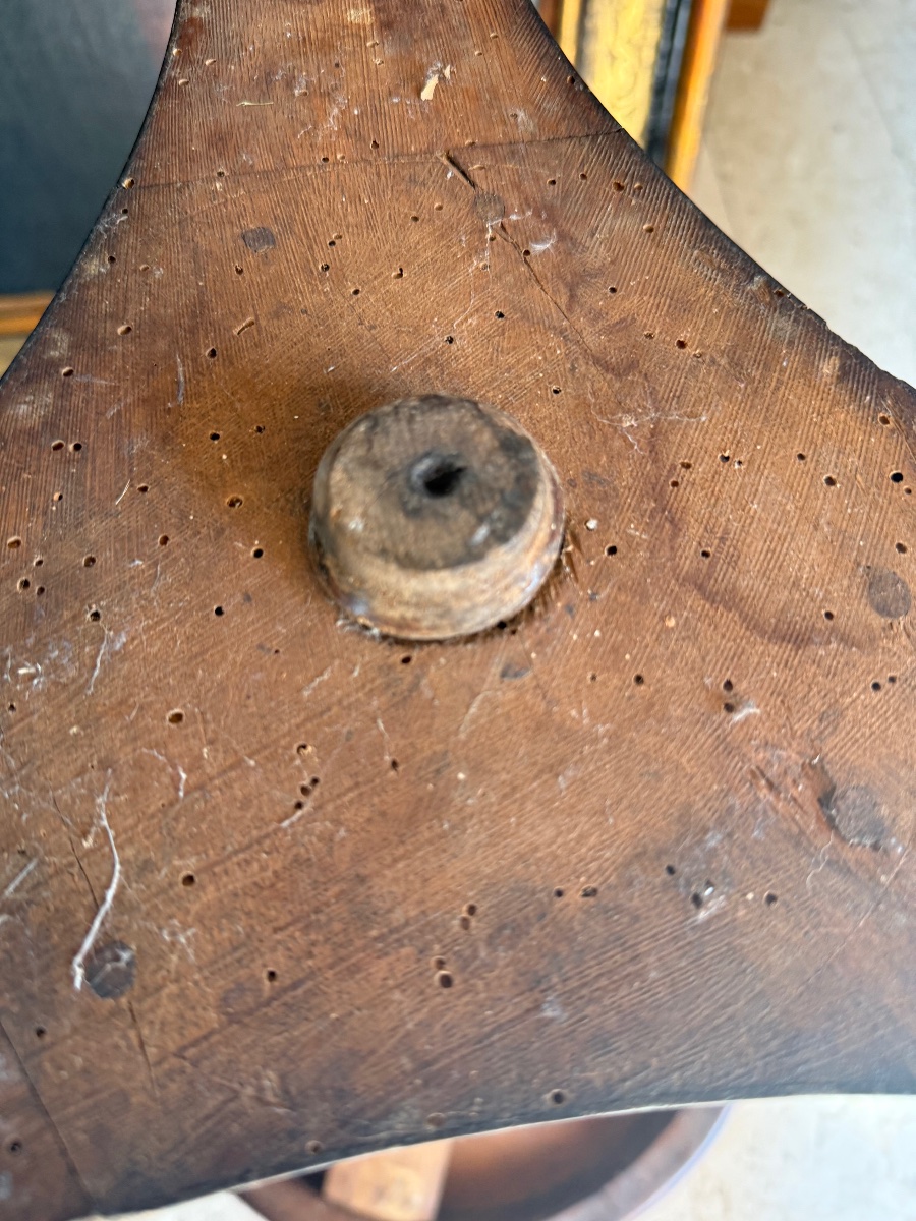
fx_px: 847
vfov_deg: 71.6
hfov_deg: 56.8
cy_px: 610
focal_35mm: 24
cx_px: 458
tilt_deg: -66.7
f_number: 1.78
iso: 200
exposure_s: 1/69
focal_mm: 6.76
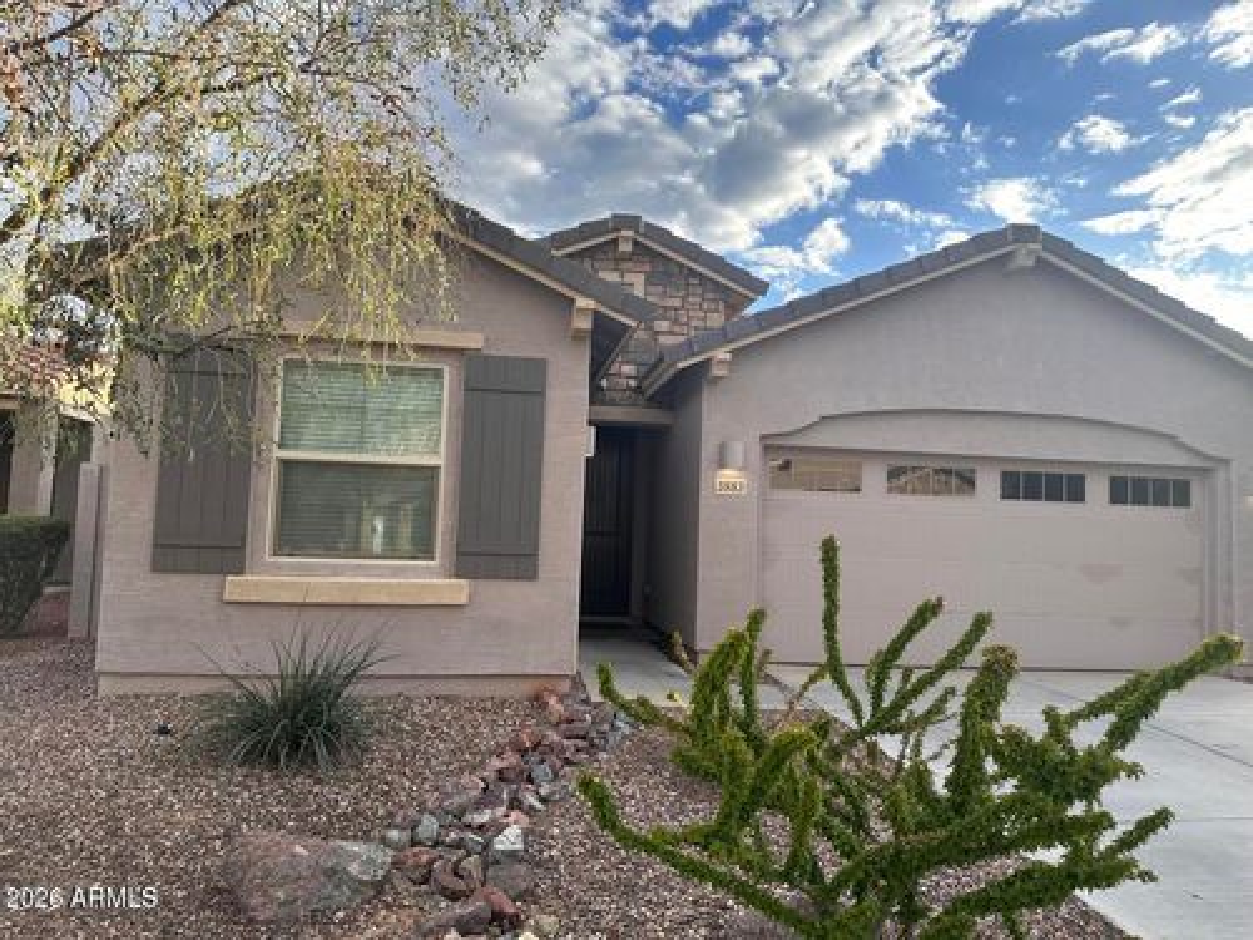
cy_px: 470
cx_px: 626
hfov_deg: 71.6
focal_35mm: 24
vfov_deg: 56.8
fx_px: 869
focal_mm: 6.86
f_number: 1.78
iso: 80
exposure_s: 1/1227
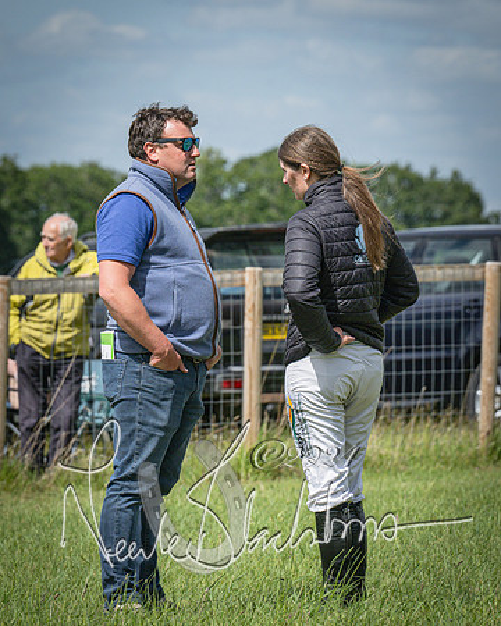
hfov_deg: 4.9
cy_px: 313
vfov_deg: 6.1
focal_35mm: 317
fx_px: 5872
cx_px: 177
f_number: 5.6
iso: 400
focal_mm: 150
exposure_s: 1/3200
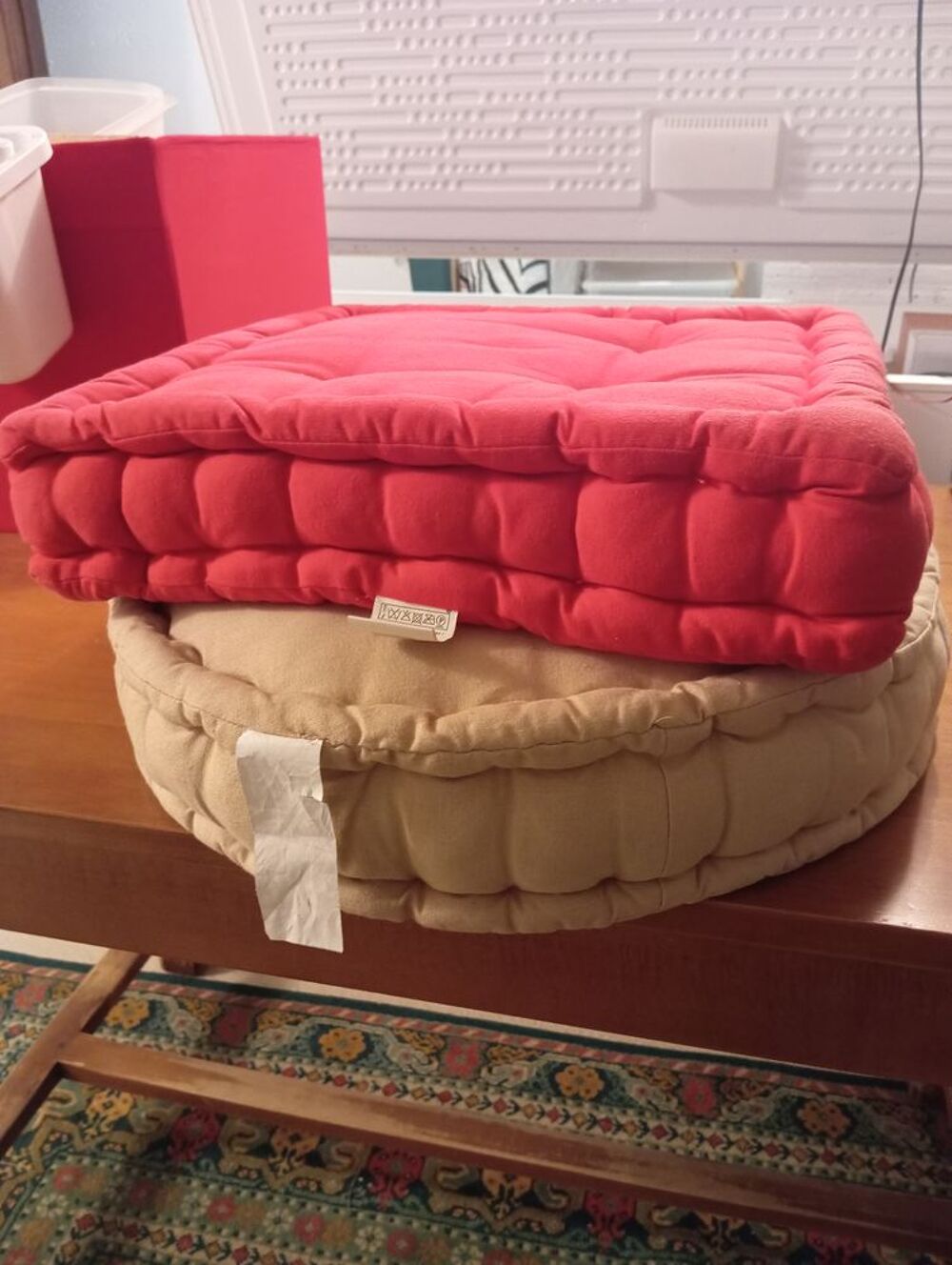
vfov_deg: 63.4
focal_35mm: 28
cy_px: 632
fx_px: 1024
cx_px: 476
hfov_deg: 49.9
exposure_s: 1/16.7
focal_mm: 4.22
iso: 1527
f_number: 1.8
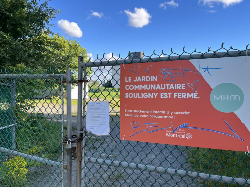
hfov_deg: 67.3
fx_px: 188
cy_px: 94
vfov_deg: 53.1
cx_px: 125
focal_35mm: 26
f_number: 1.6
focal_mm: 5.1
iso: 50
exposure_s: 1/499
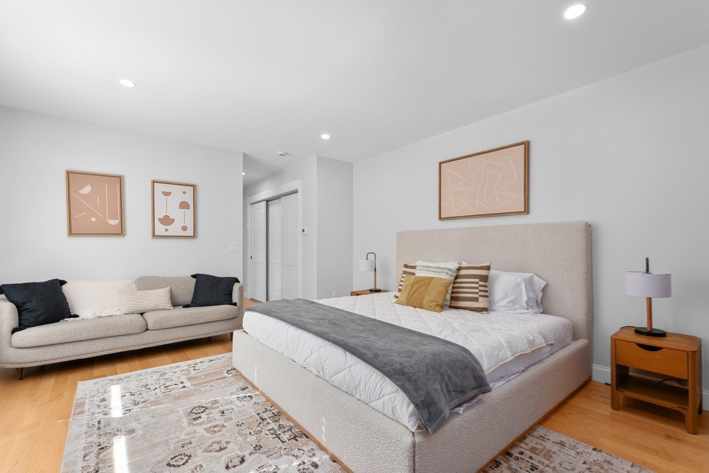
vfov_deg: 75.5
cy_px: 236
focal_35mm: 16
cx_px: 354
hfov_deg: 98.5
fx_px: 305
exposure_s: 1/8
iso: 320
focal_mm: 15.5
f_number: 8
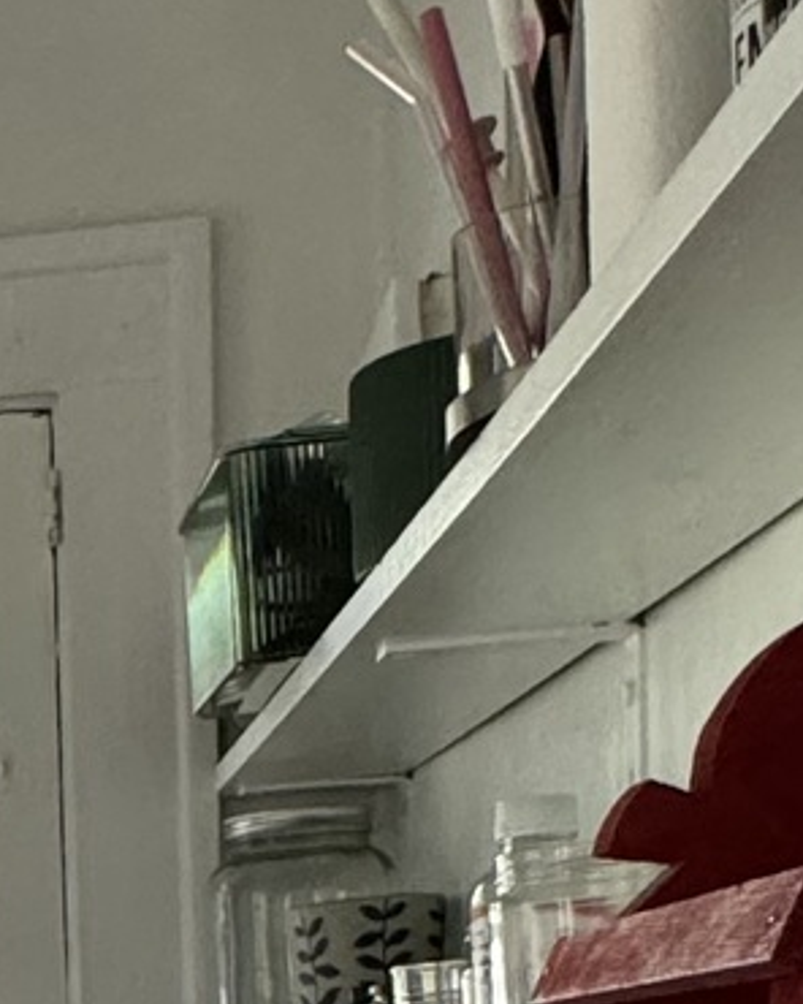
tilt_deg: -6.8
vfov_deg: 20.0
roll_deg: +3.8
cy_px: 1419
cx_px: -336
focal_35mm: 85
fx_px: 2525
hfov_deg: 16.7
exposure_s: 1/60
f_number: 2.2
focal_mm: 2.22
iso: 400
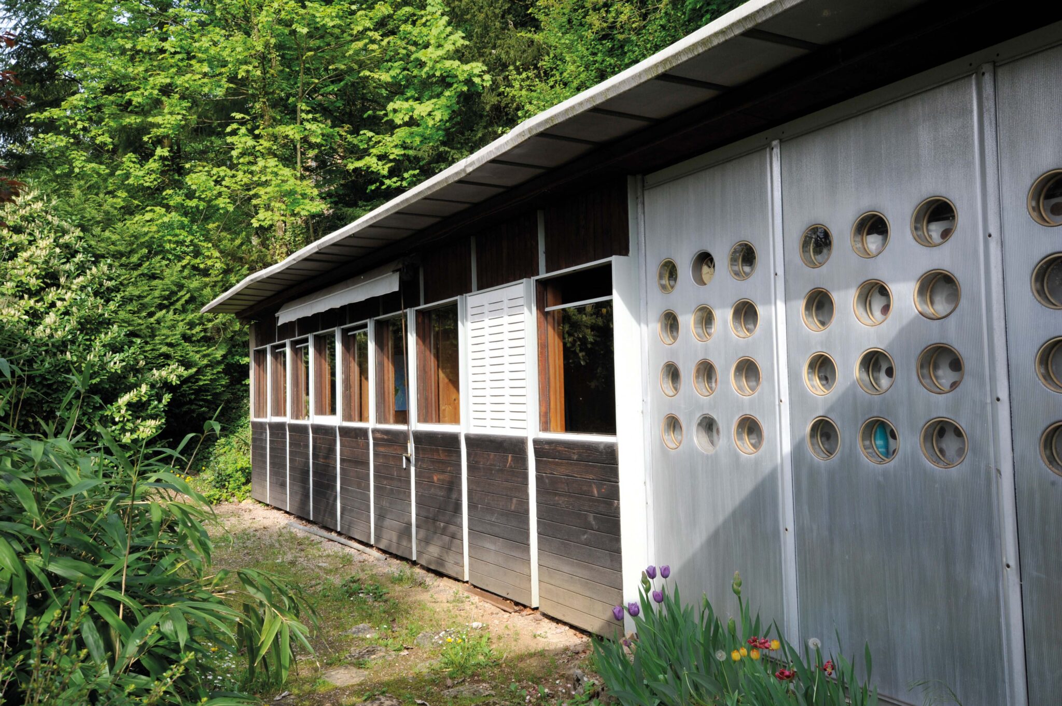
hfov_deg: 63.7
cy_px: 353
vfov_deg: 44.9
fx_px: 855
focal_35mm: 29
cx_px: 531
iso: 500
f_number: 14
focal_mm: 29
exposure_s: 1/160
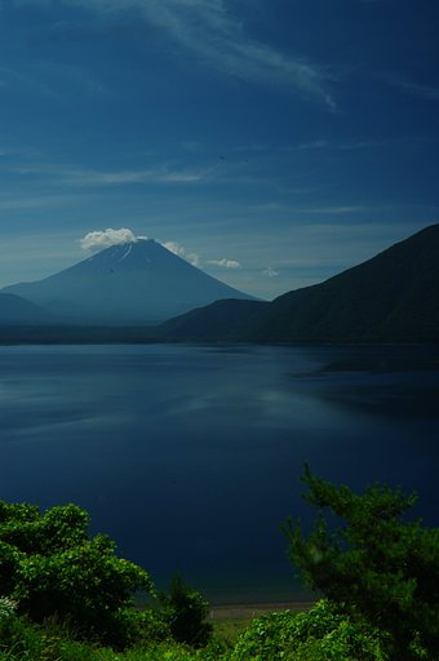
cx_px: 220
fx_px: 660
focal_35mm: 36
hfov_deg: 36.8
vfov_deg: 53.2
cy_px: 330
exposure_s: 1/20
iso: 200
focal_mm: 24
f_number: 22
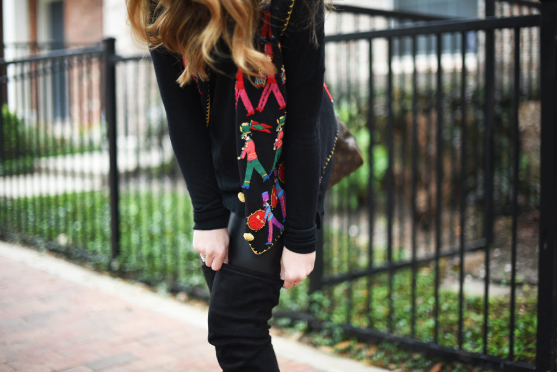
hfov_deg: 39.6
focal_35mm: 50
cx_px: 278
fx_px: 774
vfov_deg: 27.0
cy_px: 186
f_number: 1.4
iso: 800
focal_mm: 50
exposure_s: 1/640
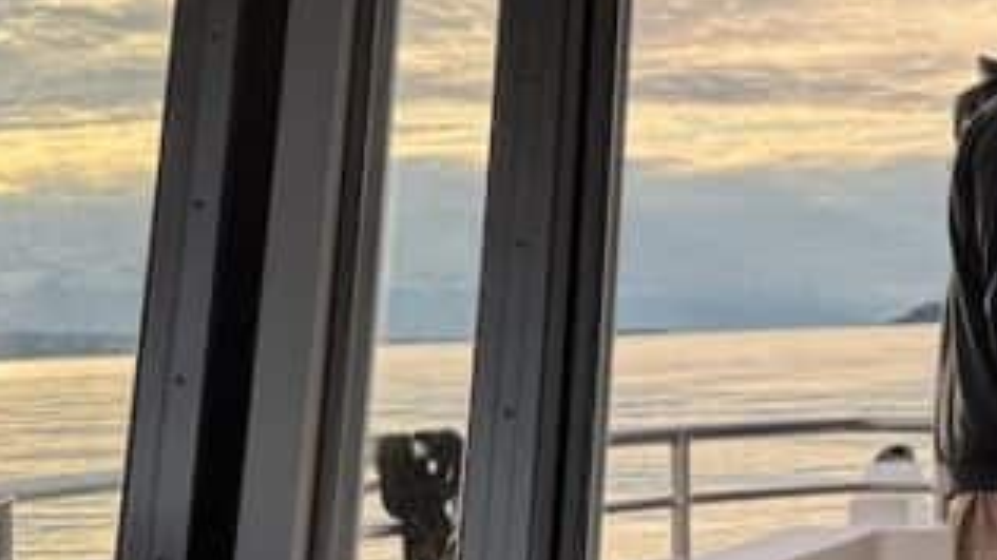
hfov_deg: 23.5
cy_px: 475
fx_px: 2247
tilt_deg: -5.1
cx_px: 1098
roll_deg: +2.6
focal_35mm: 85
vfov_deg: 14.1
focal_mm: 6.76
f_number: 1.78
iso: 80
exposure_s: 1/1637
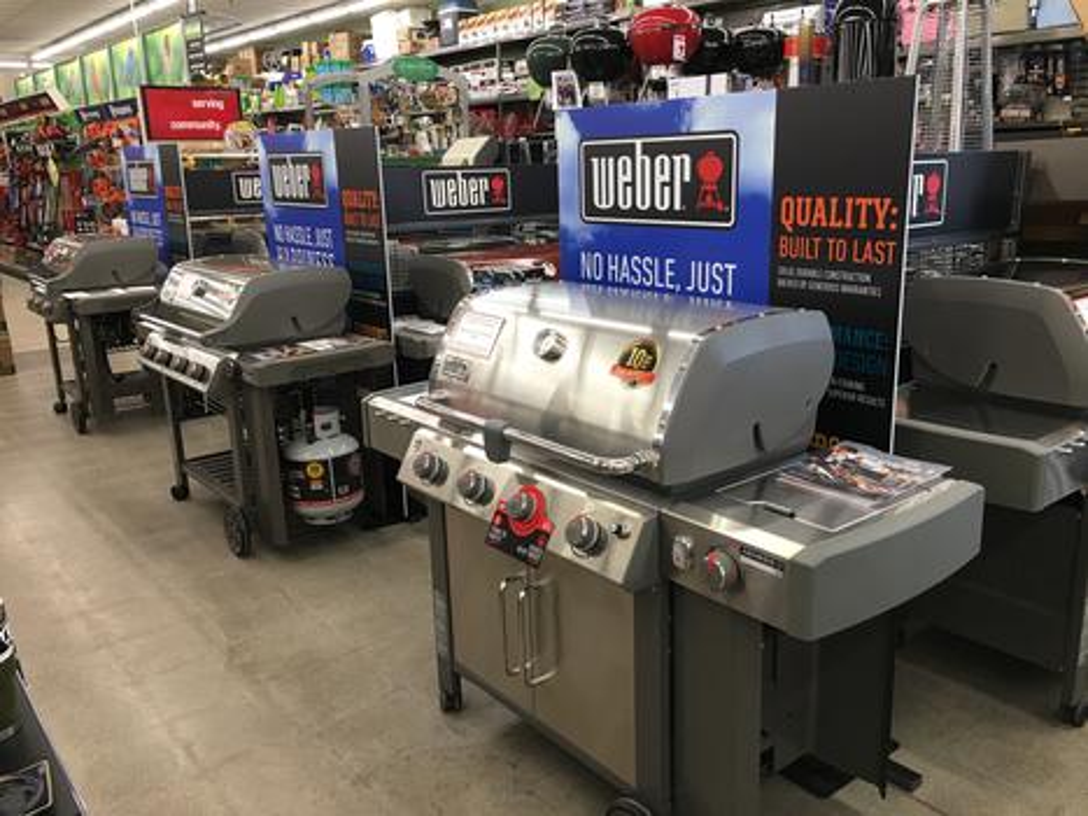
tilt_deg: -13.3
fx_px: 911
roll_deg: +1.9
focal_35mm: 29
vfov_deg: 48.2
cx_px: 544
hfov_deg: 61.7
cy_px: 408
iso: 40
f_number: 2.2
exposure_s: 1/30
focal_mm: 4.15
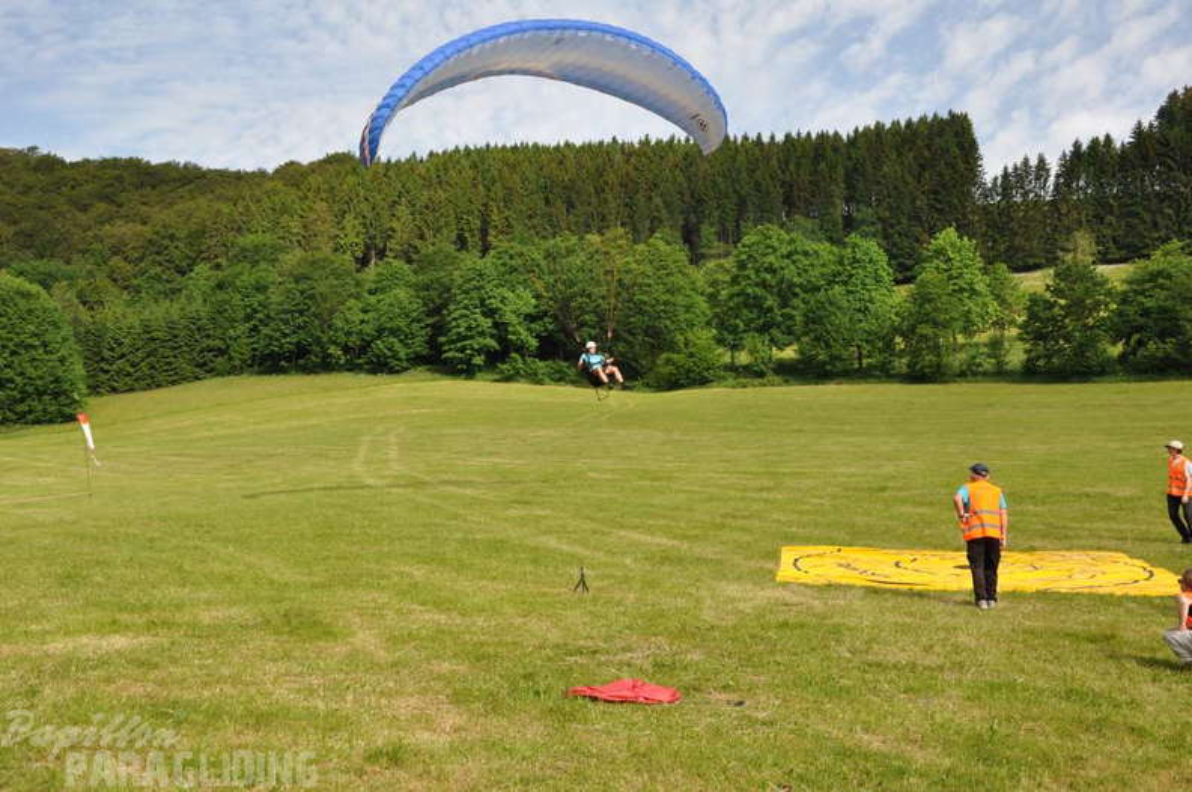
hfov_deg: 51.3
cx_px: 596
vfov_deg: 35.4
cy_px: 396
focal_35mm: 38
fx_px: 1240
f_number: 8
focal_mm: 25
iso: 200
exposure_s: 1/250
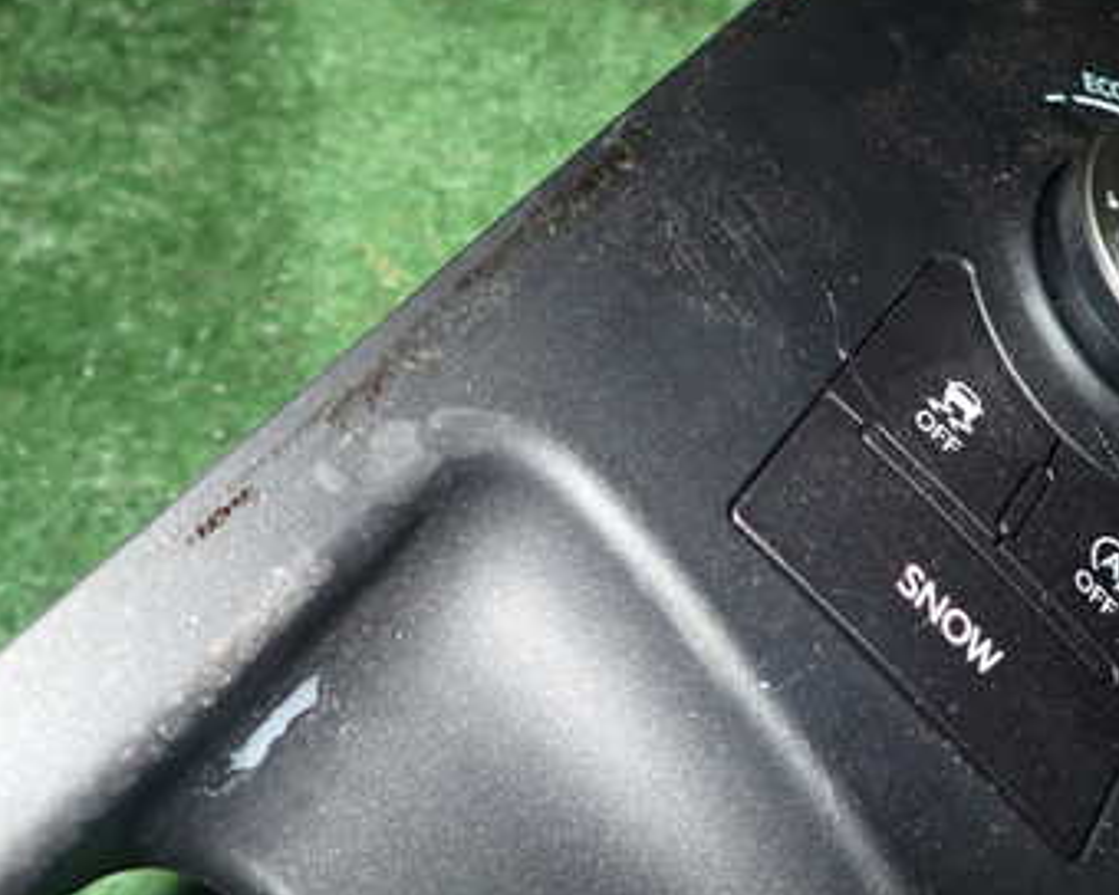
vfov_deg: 34.8
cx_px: 586
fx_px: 1424
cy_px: 352
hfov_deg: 42.9
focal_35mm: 43
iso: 320
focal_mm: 4.5
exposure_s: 1/30
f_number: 5.6
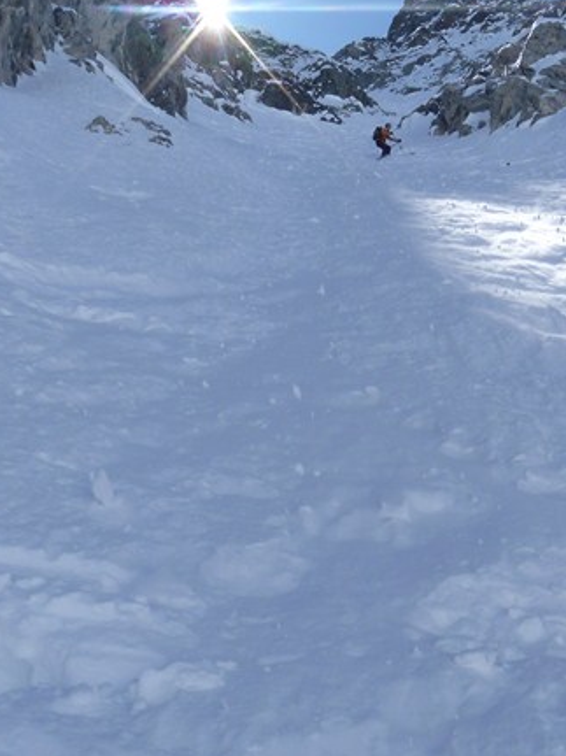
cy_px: 398
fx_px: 1418
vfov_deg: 29.8
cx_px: 393
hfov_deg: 22.5
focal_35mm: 65
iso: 80
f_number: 5.6
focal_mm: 6.3
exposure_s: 1/400
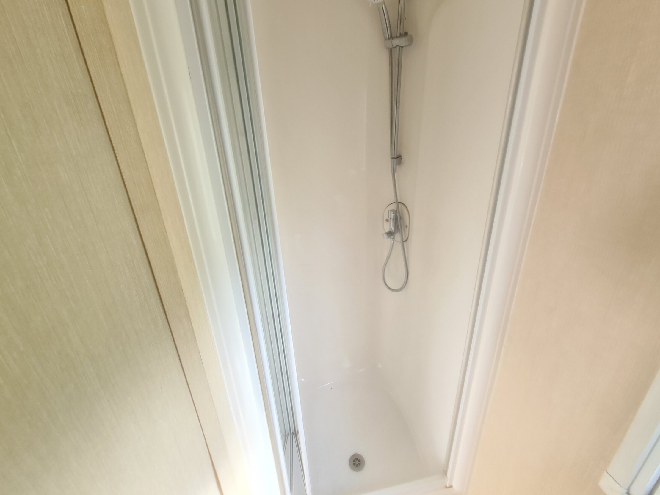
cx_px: 337
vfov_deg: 81.4
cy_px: 219
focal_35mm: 15
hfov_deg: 98.2
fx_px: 286
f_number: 2.2
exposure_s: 1/50
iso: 64
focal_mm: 2.2
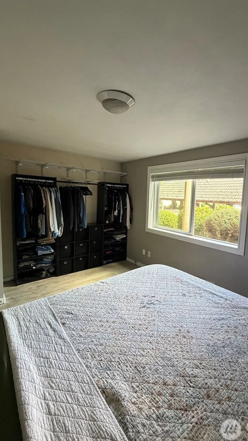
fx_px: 187
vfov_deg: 99.3
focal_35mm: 16
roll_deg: -2.5
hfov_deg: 66.6
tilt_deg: -5.9
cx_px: 145
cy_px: 213
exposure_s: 1/60
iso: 320
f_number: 2.2
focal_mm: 2.22
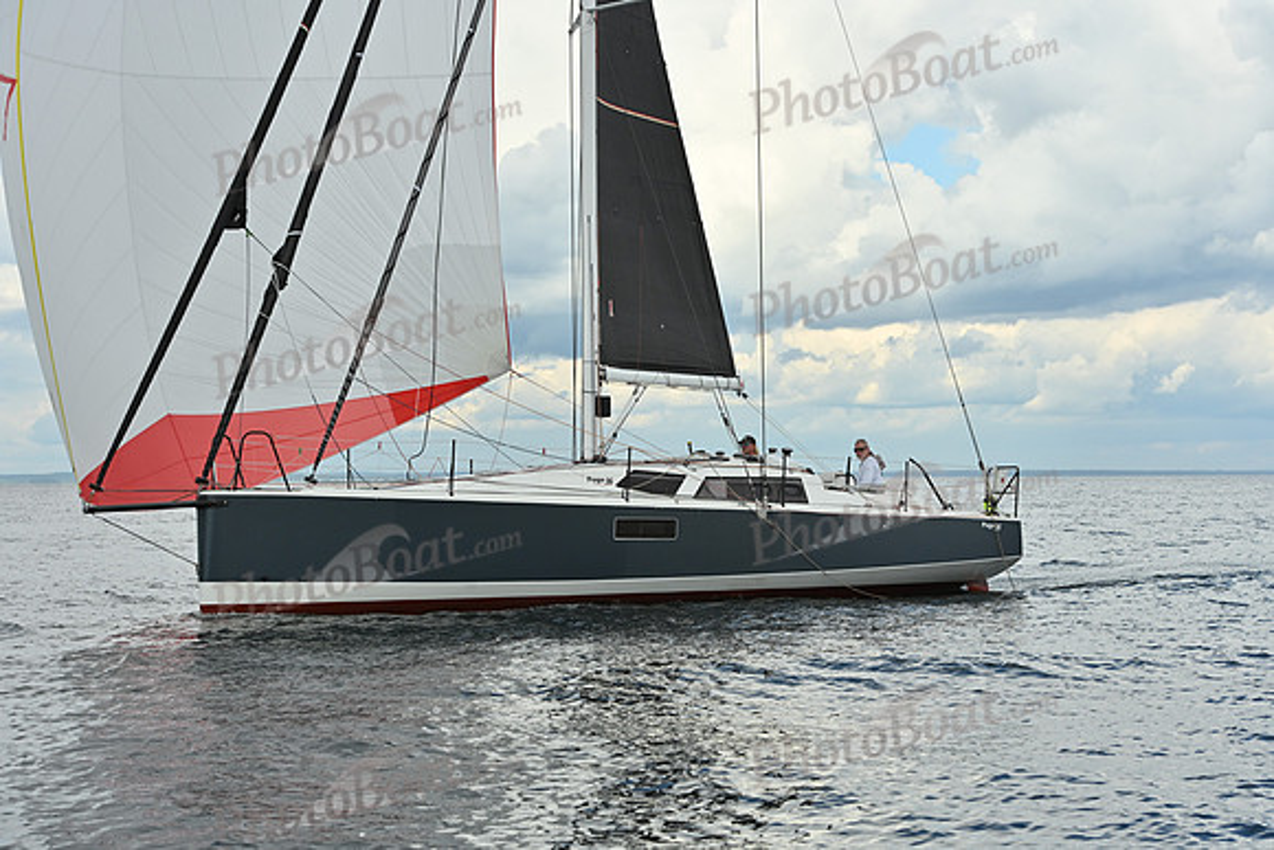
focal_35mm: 70
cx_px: 637
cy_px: 425
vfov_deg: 19.5
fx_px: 2478
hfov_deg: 28.8
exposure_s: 1/800
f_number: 8
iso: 250
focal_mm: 70
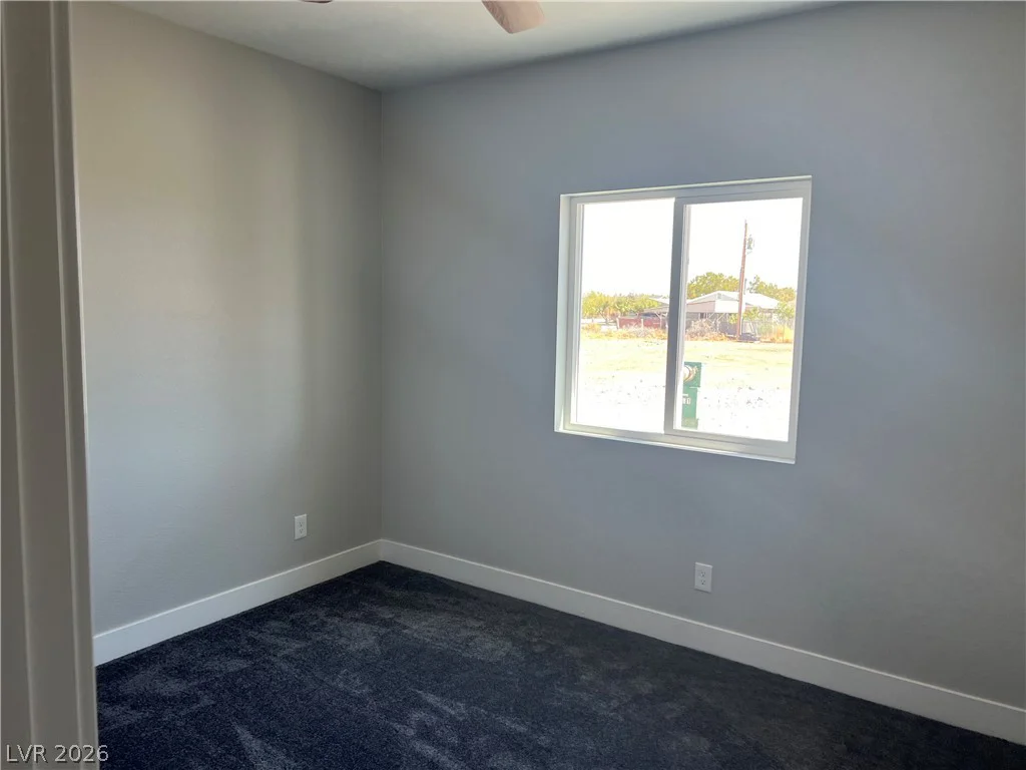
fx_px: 771
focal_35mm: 26
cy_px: 385
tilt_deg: -7.3
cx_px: 513
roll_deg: -0.6
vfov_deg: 53.1
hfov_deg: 67.3
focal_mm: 5.7
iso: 40
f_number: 1.5
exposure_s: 1/175
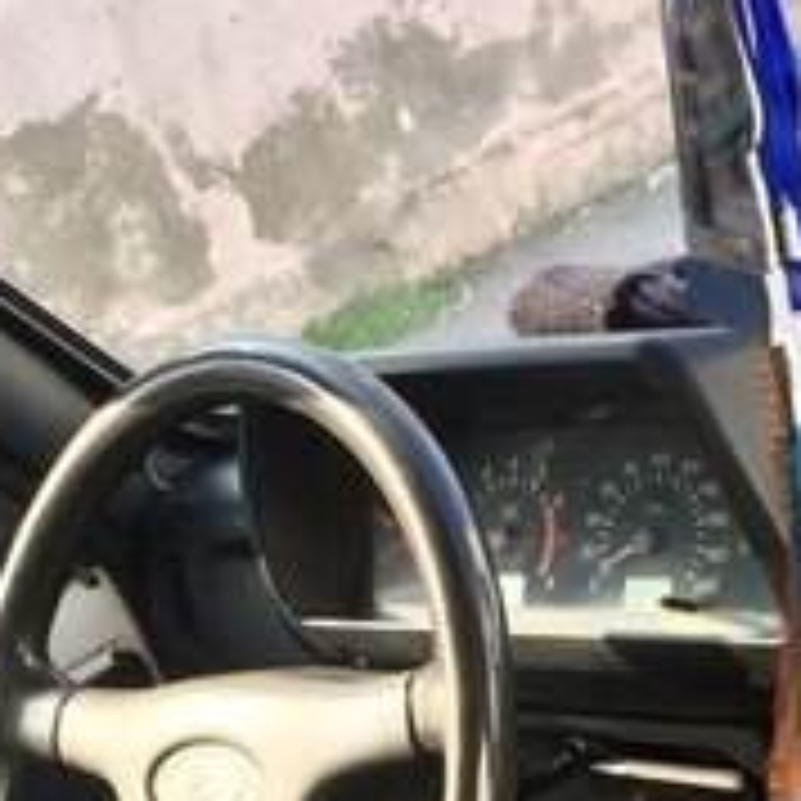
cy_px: 1064
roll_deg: +17.0
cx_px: 418
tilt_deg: -27.2
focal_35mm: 95
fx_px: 2487
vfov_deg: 17.1
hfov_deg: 18.3
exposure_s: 1/100
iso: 64
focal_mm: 4.15
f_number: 2.2
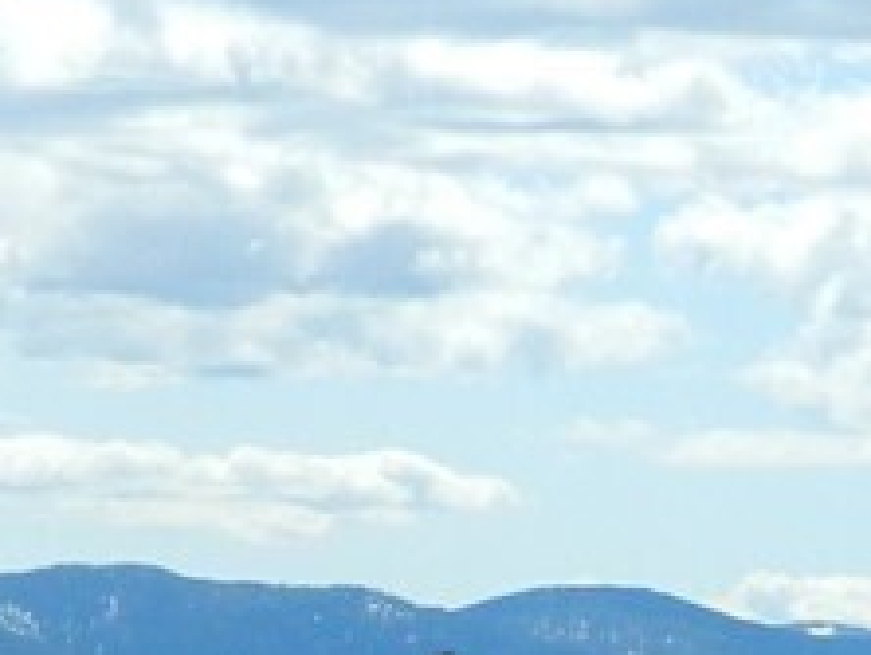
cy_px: 988
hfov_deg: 7.8
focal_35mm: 252
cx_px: 1130
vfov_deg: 5.8
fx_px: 6348
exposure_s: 1/200
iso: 80
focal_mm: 6.2
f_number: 9.4
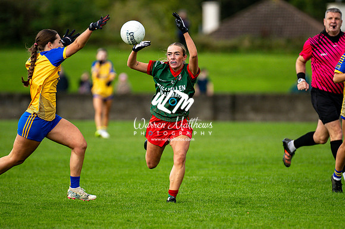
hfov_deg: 4.6
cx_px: 172
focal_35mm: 450
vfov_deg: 3.1
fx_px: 4310
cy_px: 114
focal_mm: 300
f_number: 2.8
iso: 400
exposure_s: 1/3200
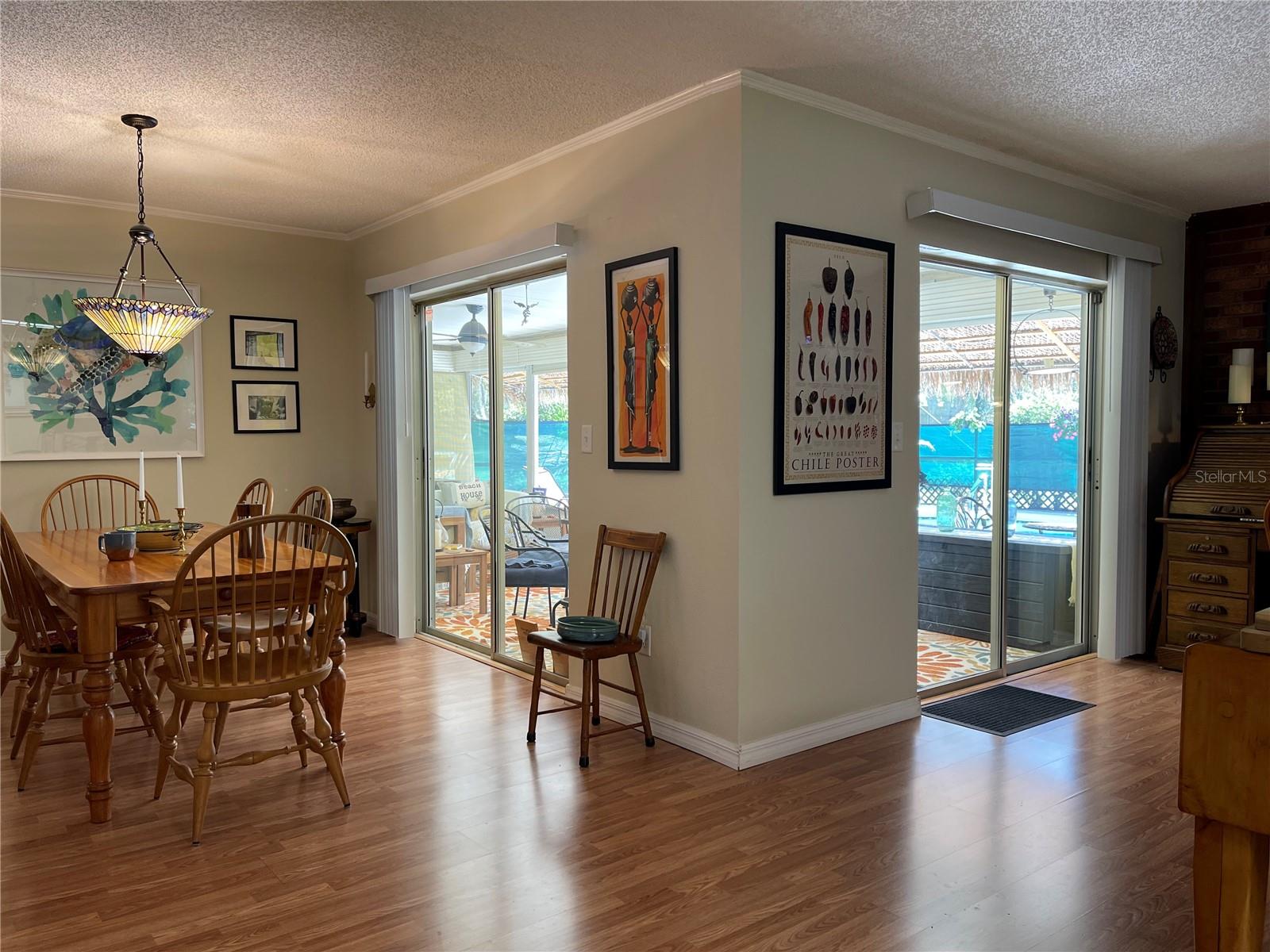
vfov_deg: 54.9
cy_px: 476
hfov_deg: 69.4
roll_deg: +0.1
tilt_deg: -4.0
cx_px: 635
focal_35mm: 25
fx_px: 917
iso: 80
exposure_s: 1/60
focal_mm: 5.1
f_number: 1.6
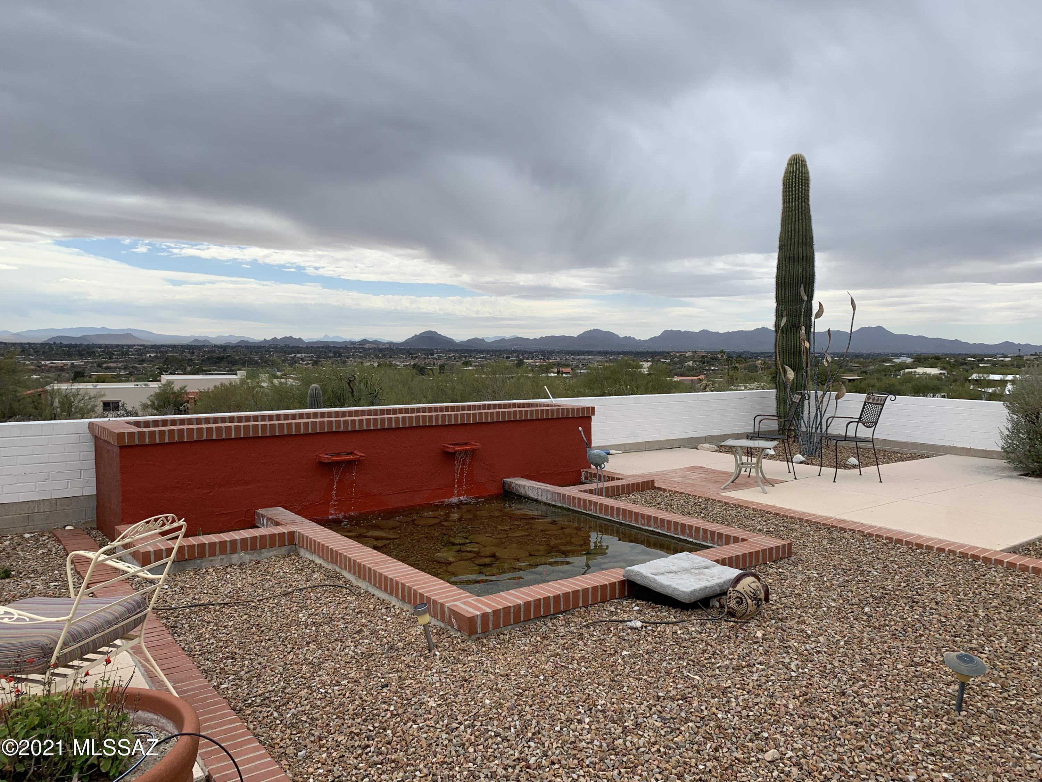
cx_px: 521
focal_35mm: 26
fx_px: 783
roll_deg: -0.1
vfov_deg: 53.1
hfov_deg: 67.3
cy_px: 391
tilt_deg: -4.1
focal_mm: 4.25
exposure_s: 1/2114
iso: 25
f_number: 1.8
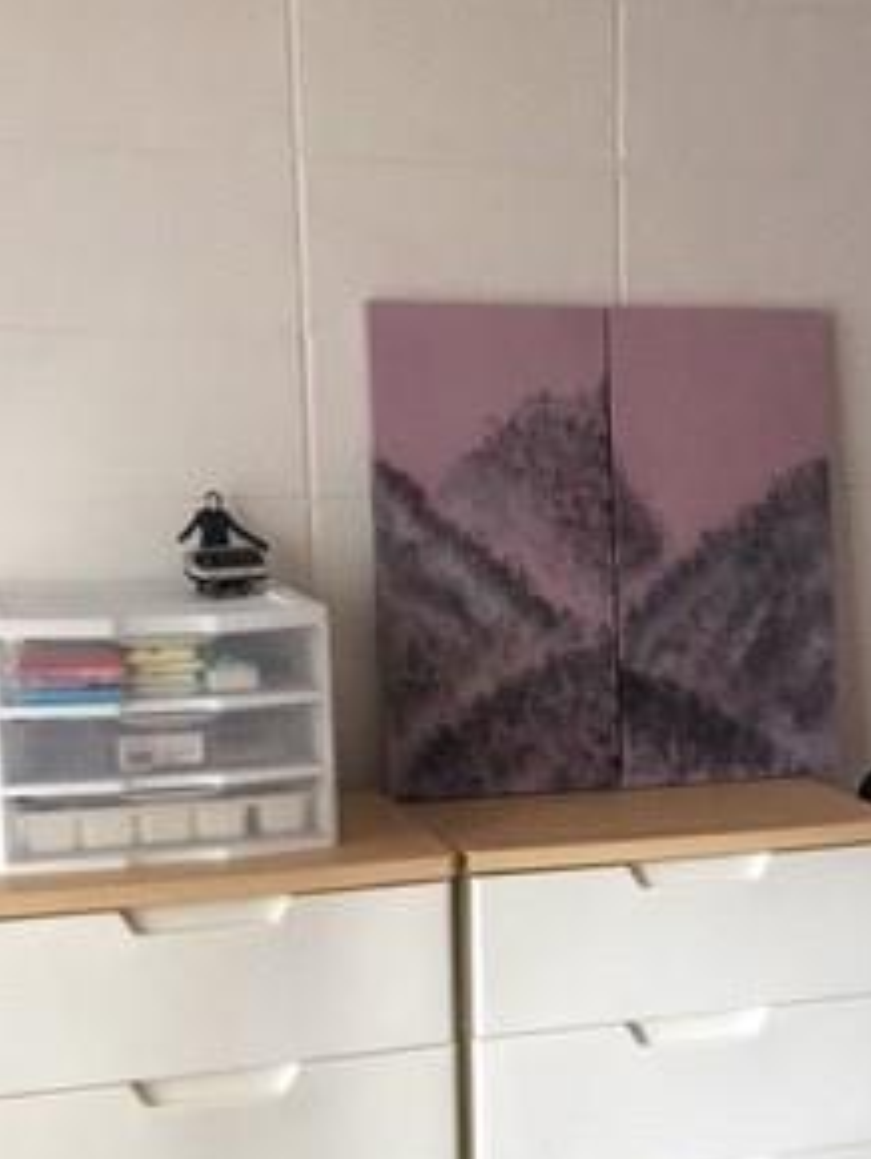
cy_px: 819
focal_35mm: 64
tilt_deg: -11.6
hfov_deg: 22.5
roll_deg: -0.5
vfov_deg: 29.9
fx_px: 2144
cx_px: 759
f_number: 2.2
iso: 40
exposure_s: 1/15
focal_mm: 4.15
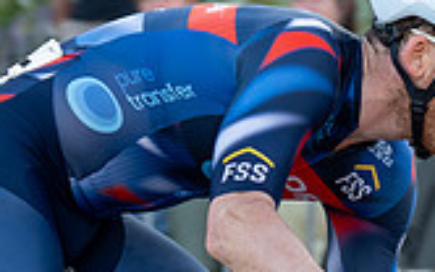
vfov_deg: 3.0
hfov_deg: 4.9
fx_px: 5125
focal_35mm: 432
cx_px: 434
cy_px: 208
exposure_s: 1/800
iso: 640
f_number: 3.2
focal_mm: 91
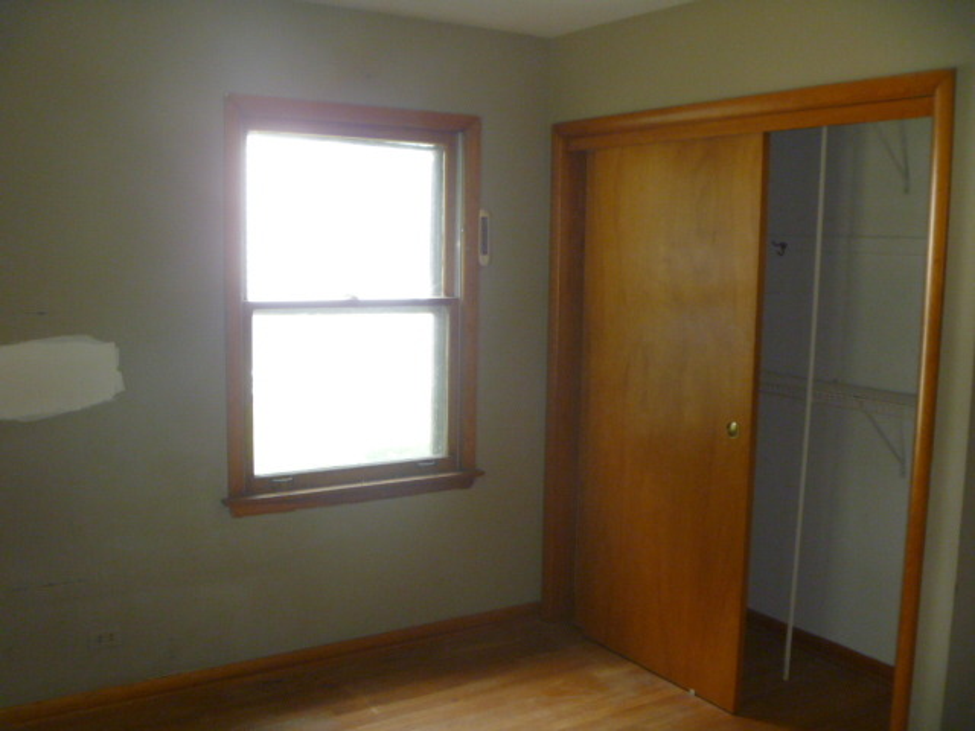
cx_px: 488
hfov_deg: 52.6
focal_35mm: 35
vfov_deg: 40.7
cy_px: 366
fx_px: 986
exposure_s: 1/30
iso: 250
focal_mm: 6.3
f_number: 3.5
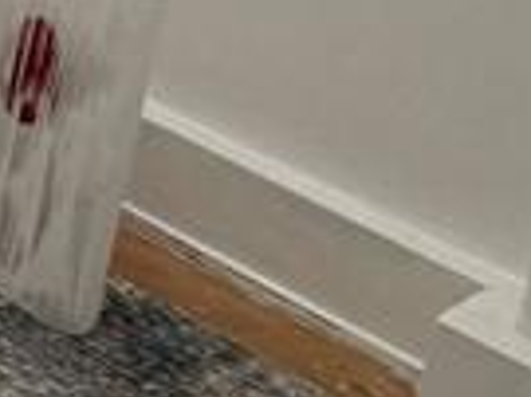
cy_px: -542
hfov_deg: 10.3
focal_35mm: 106
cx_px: -1215
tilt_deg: -11.6
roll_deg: +0.2
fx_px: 1625
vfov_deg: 11.6
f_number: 2.2
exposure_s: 1/219
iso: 50
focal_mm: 2.22
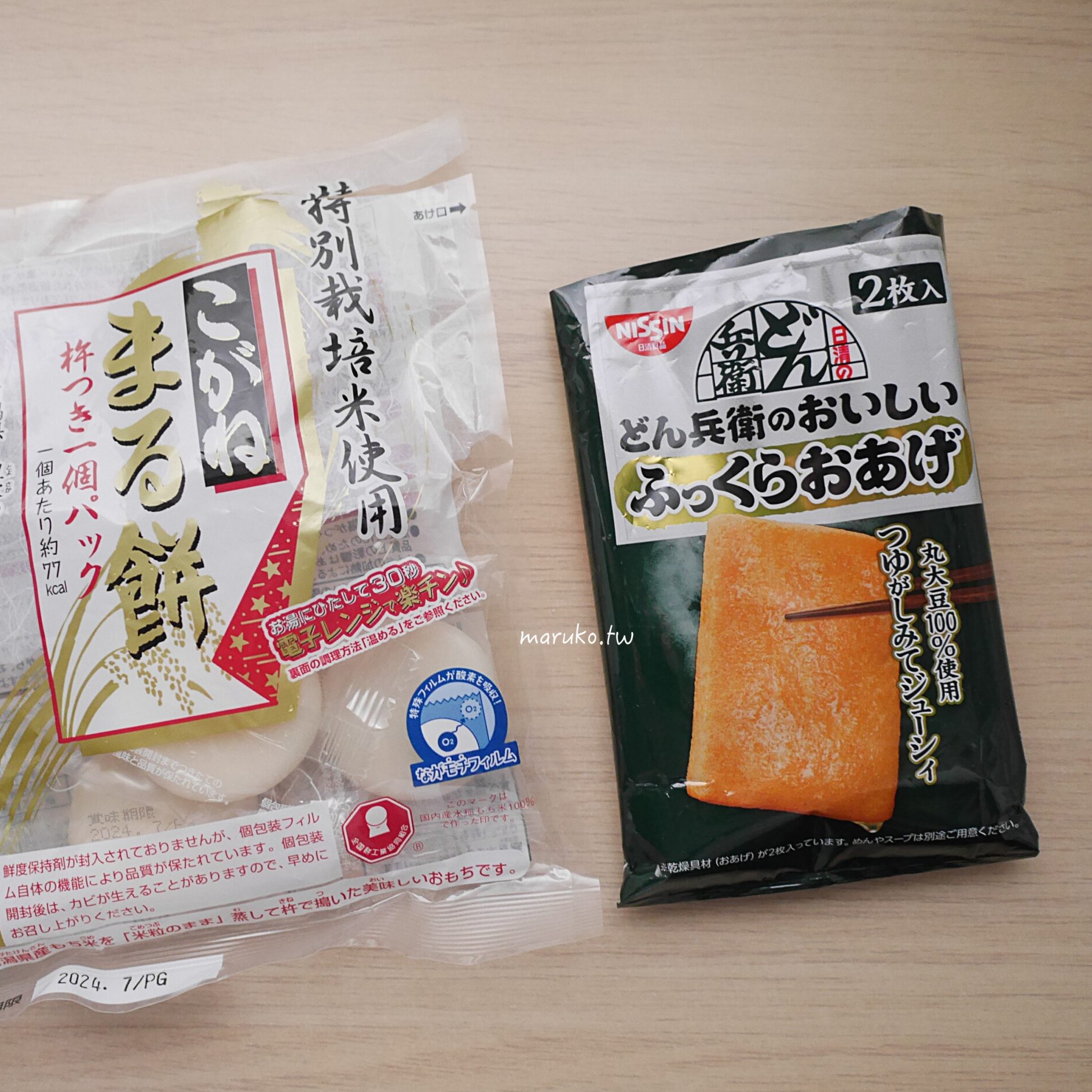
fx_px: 1285
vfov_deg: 46.0
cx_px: 433
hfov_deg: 45.8
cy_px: 555
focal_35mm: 36
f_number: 2.2
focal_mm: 15
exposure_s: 1/60
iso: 2000
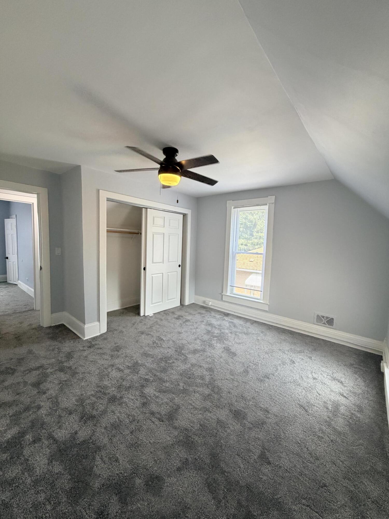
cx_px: 194
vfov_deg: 102.1
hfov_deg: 85.7
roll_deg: -2.4
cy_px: 260
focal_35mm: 14
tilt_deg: -4.5
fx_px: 210
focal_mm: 2.22
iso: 320
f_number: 2.2
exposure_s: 1/120
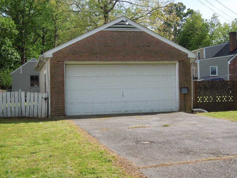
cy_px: 92
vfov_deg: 28.0
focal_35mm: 52
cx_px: 116
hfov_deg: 36.8
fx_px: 356
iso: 100
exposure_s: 1/400
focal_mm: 8.7
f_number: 4
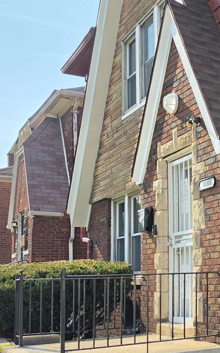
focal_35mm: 57
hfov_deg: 18.6
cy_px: 234
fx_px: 547
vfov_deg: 35.4
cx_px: 376
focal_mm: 6.5
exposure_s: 1/6352
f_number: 1.4
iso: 64
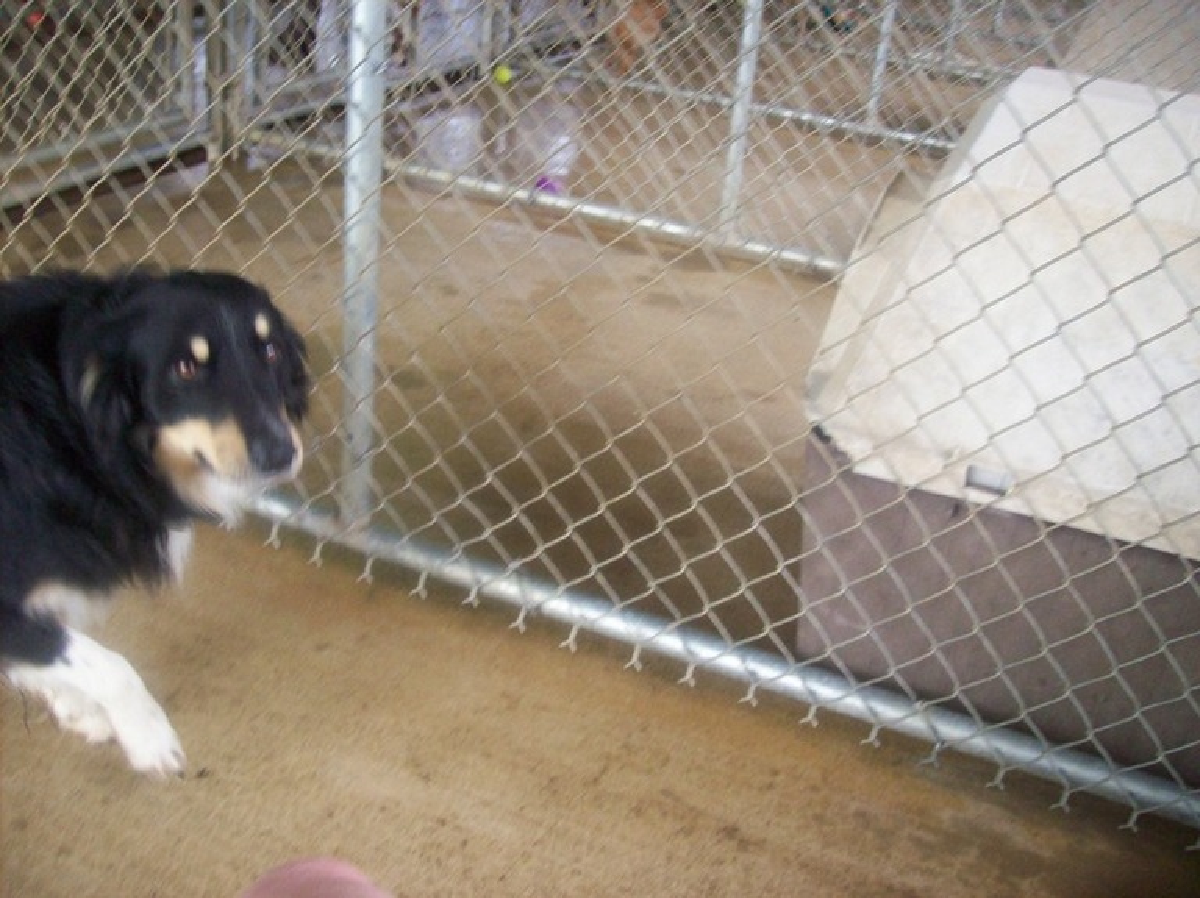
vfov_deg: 39.6
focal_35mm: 36
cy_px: 449
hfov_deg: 51.4
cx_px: 600
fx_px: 1247
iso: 200
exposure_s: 1/79.4
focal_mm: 6
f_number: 2.7
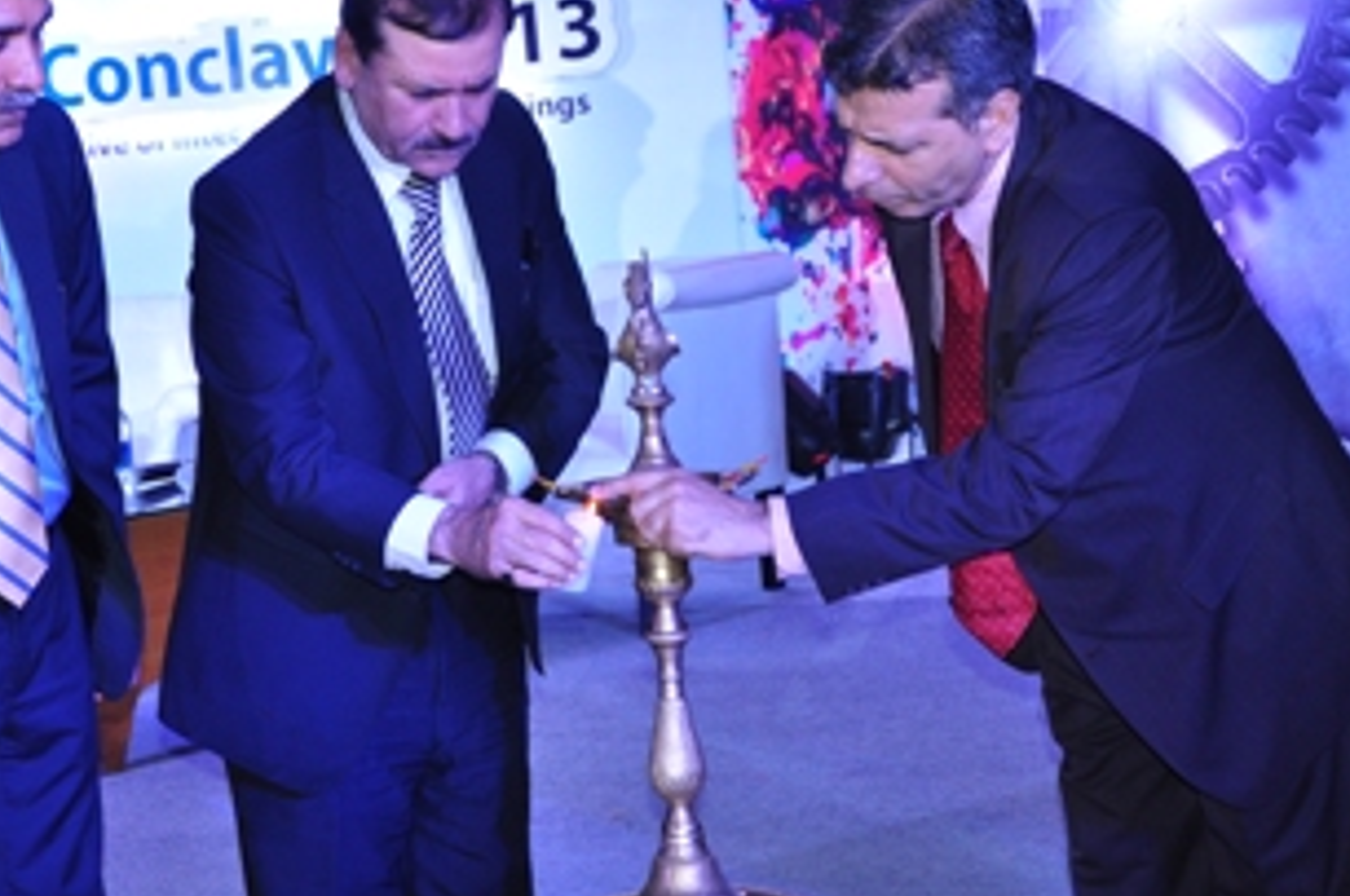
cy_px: 382
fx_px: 2808
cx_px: 507
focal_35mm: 75
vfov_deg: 18.1
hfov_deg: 26.9
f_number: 4.2
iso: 500
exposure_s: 1/100
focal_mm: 34
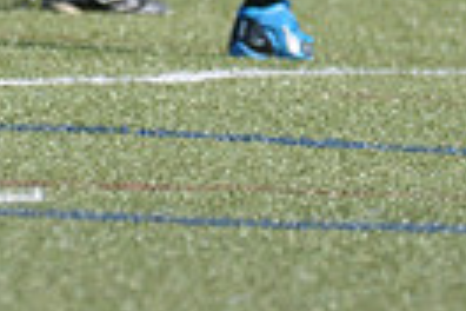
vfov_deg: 0.7
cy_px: -299
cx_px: -116
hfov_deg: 1.1
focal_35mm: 1912
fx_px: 24748
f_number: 4
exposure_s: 1/2500
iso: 640
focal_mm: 290
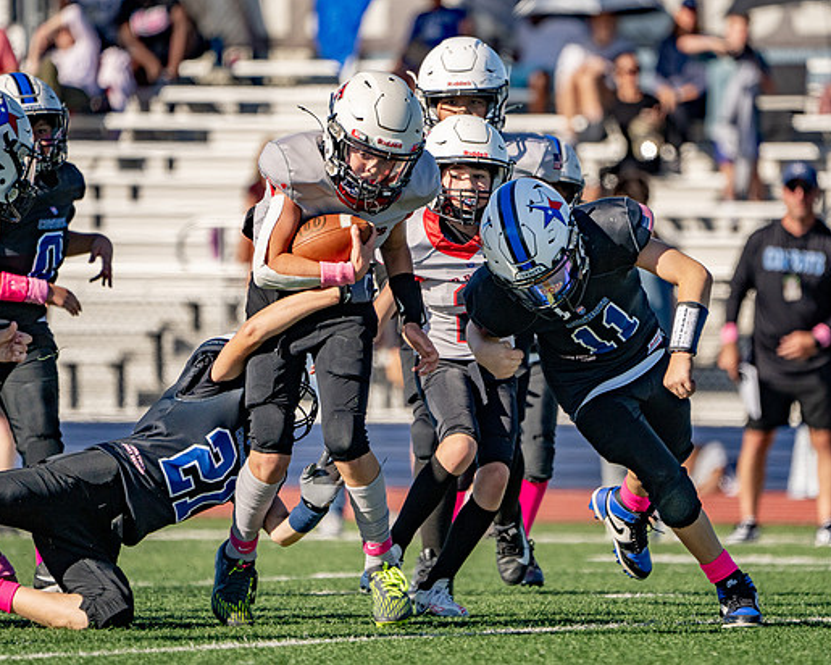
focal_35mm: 512
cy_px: 316
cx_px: 544
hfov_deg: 3.8
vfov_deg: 3.0
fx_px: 12592
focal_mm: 400
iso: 320
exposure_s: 1/2500
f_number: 5.6
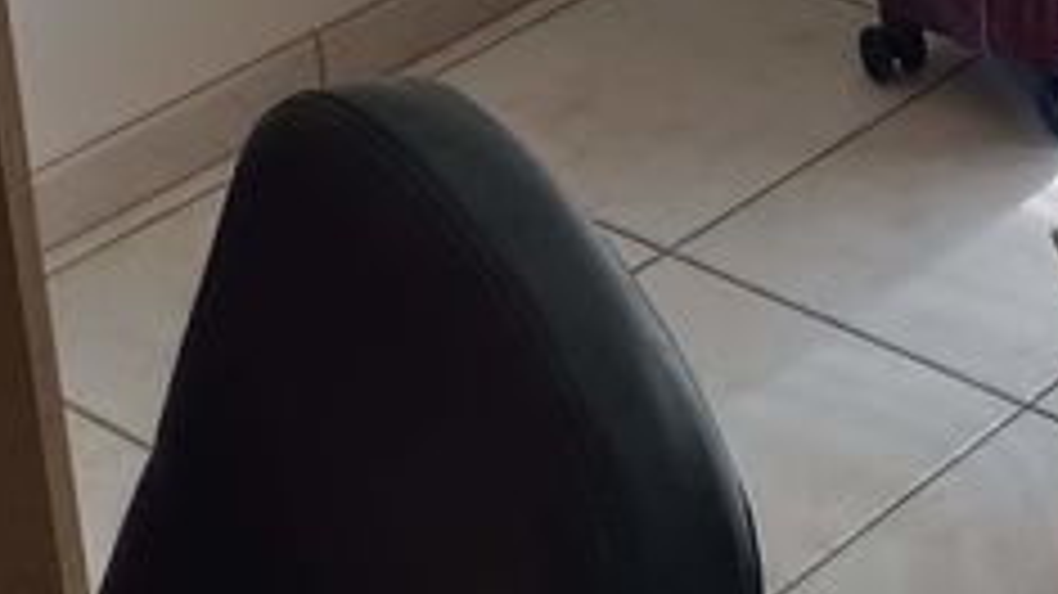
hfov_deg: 16.6
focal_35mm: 116
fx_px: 3253
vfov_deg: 9.6
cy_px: -666
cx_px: 1648
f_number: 1.79
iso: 560
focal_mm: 4.71
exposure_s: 1/50
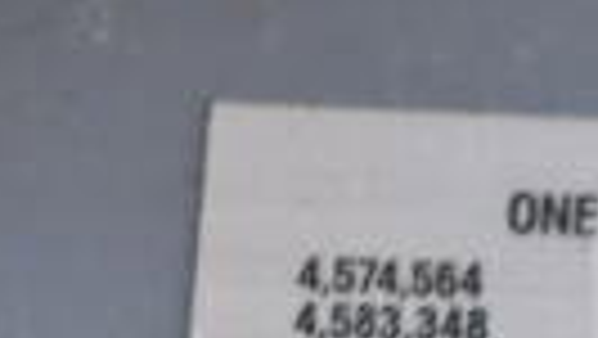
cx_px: 976
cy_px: 575
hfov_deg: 8.3
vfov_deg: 4.8
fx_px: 4005
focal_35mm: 252
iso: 2800
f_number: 4.5
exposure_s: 1/60
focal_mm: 35
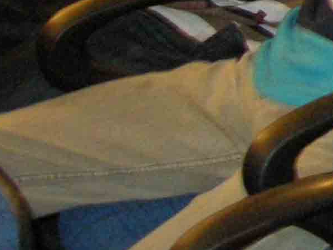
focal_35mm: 234
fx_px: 2252
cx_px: 1107
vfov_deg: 6.2
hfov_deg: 7.2
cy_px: -245
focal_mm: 7.5
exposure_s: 1/8
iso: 400
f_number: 2.7
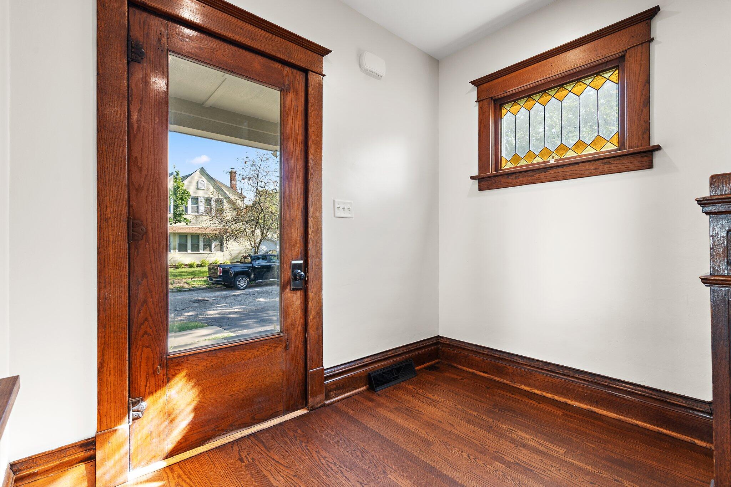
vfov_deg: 73.7
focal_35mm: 16
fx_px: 325
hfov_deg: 96.7
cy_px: 244
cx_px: 366
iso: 400
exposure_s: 1/2.5
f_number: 8
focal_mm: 16
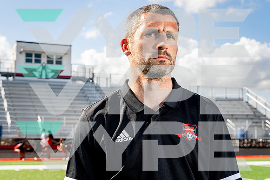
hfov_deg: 32.4
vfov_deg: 21.9
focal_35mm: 62
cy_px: 90
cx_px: 135
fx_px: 465
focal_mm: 62
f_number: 10
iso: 250
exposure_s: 1/250
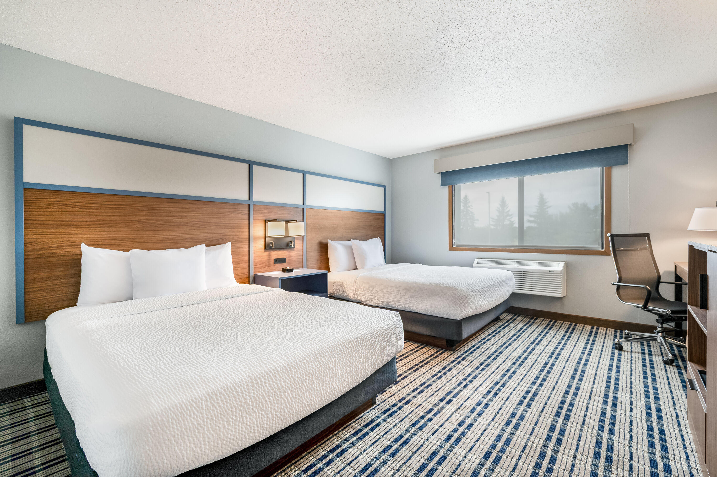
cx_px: 358
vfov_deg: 75.4
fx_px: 308
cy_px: 238
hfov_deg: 98.6
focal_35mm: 16
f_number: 8
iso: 400
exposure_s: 1/10
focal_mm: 15.5
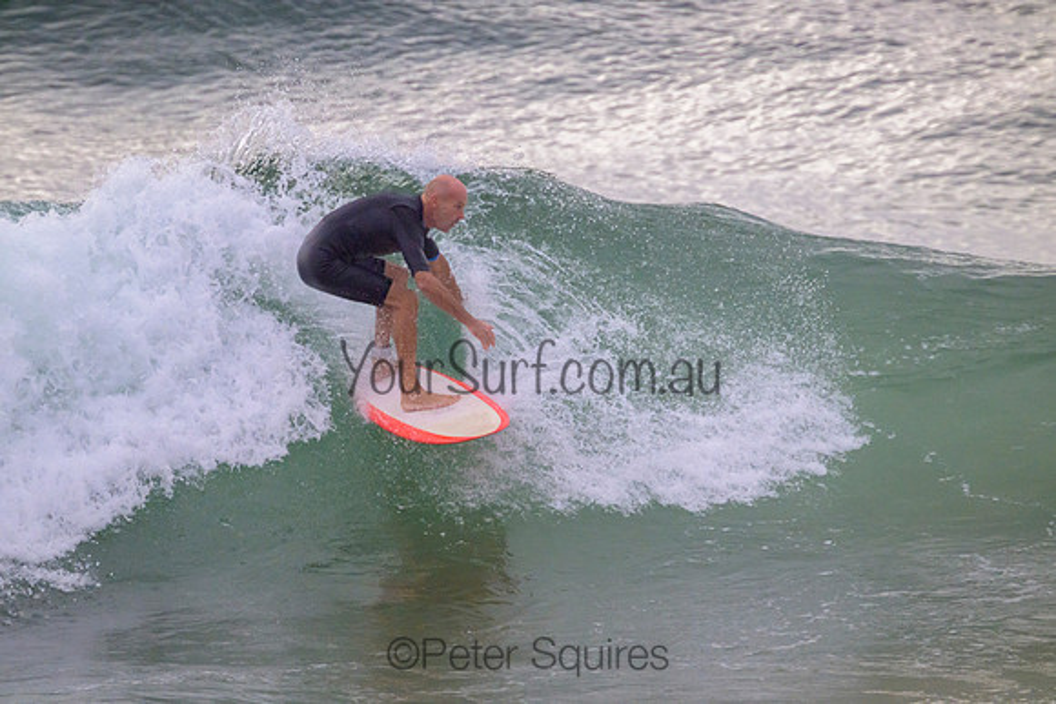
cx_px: 528
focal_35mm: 800
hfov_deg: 2.6
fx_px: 23471
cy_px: 352
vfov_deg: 1.7
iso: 2800
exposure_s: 1/2000
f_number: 11
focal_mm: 800
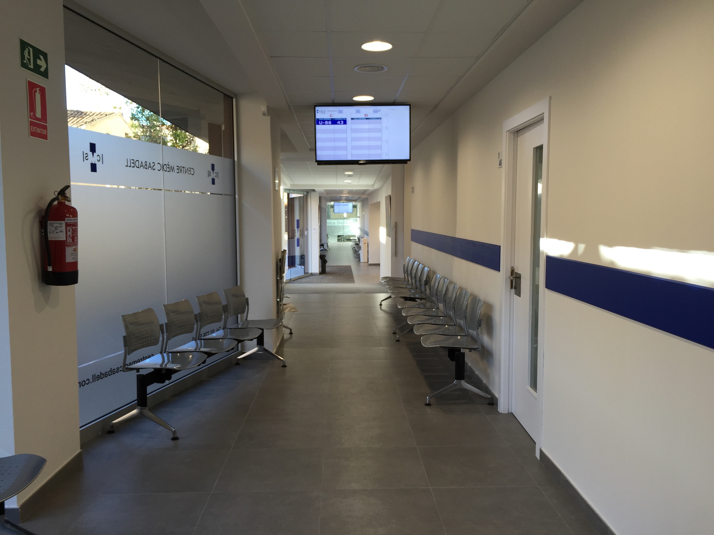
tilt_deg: -6.0
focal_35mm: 29
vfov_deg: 48.2
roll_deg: -0.3
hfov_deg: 61.7
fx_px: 598
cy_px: 268
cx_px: 357
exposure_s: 1/50
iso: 32
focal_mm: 4.15
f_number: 2.2
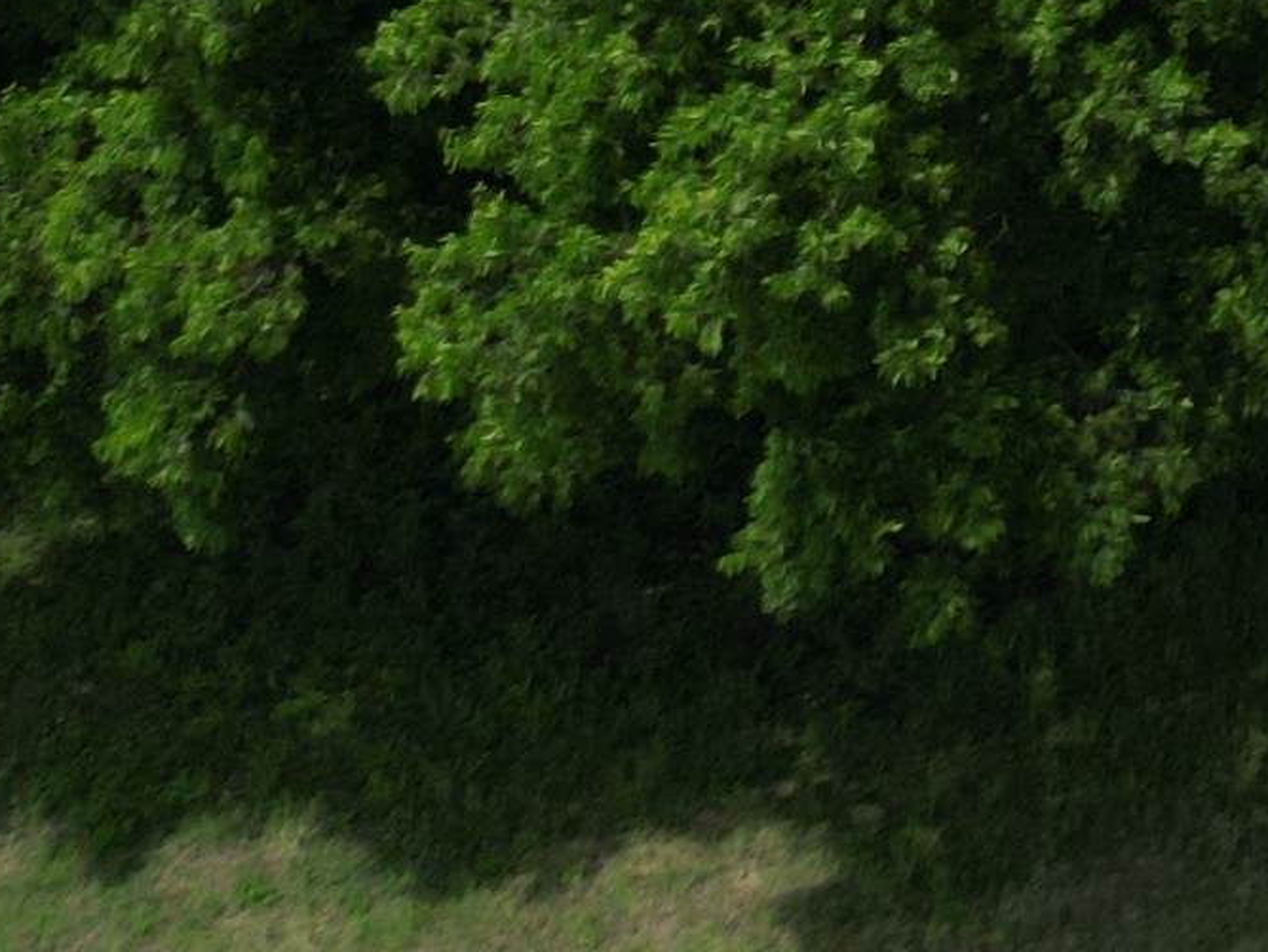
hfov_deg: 11.7
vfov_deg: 8.6
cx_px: 2806
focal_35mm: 145
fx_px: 5314
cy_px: -1860
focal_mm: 6.72
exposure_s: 1/3000
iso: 110
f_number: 1.7
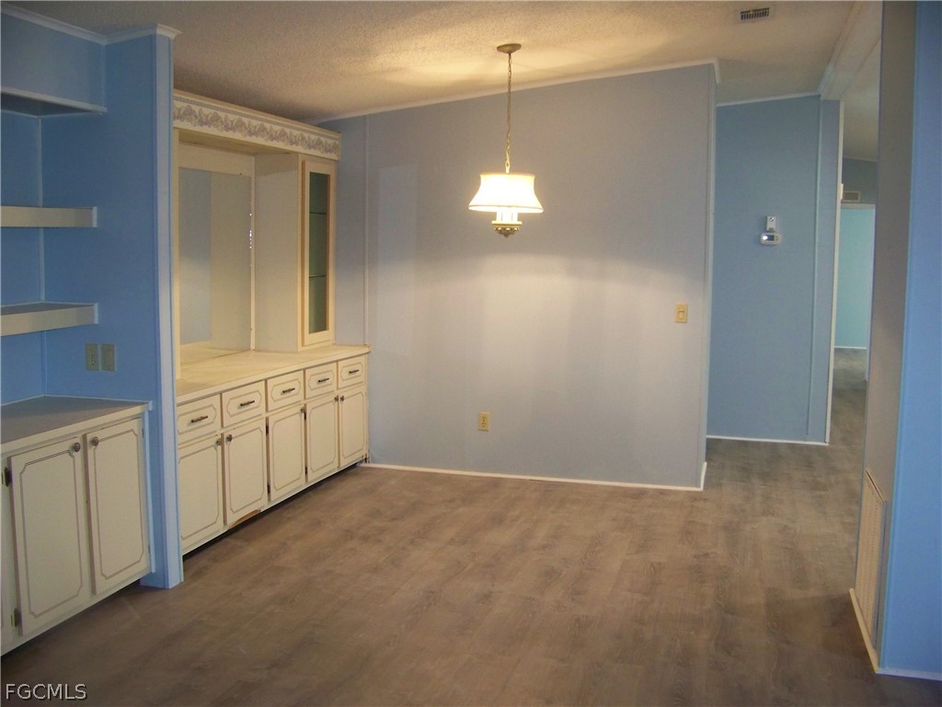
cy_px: 354
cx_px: 471
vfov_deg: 39.7
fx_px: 980
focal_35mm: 36
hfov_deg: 51.4
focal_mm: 5.85
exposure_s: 1/30
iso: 200
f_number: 2.8
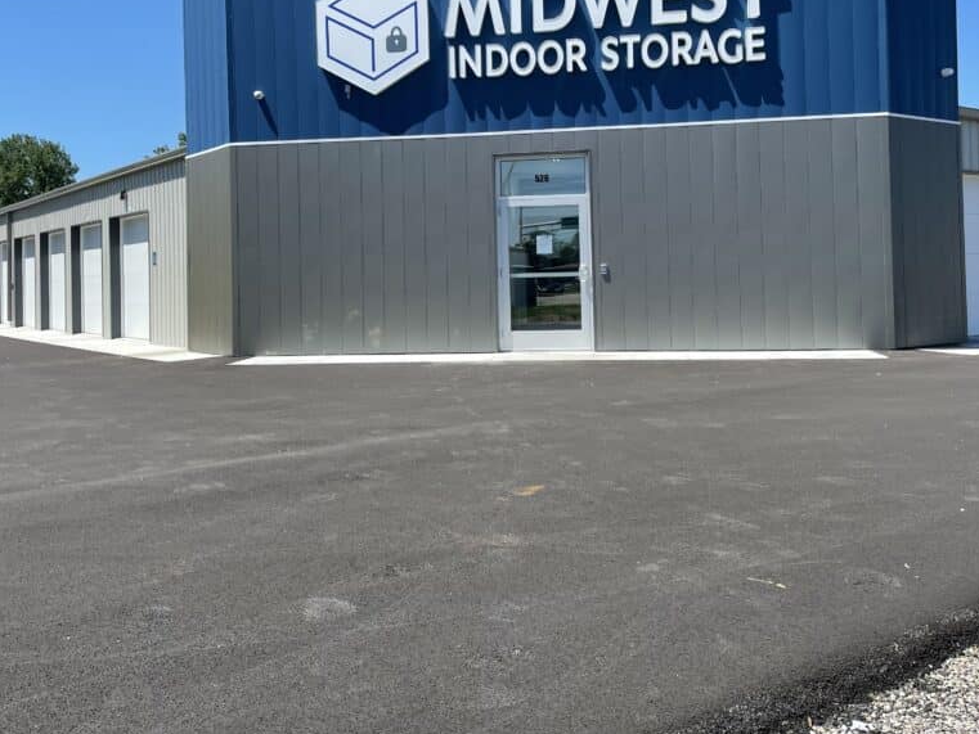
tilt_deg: +0.8
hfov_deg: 52.6
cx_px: 472
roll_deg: +0.3
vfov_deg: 40.3
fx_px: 990
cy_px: 255
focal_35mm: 35
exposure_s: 1/2506
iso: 32
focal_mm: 4.2
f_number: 1.6
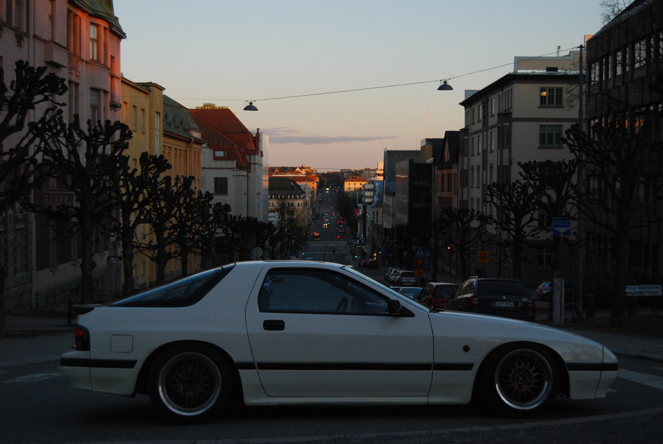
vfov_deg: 25.8
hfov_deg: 37.8
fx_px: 968
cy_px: 222
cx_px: 332
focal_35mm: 52
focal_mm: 35
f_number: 4.8
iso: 800
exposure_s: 1/500
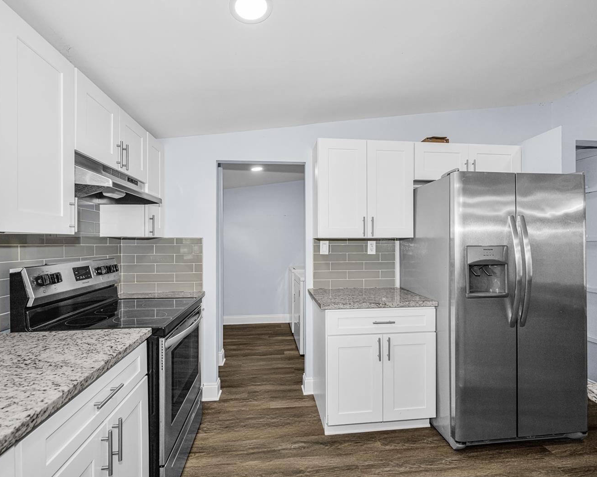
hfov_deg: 93.1
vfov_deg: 80.4
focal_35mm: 16
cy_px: 239
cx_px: 299
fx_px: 283
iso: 250
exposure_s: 1/50
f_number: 8
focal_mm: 14
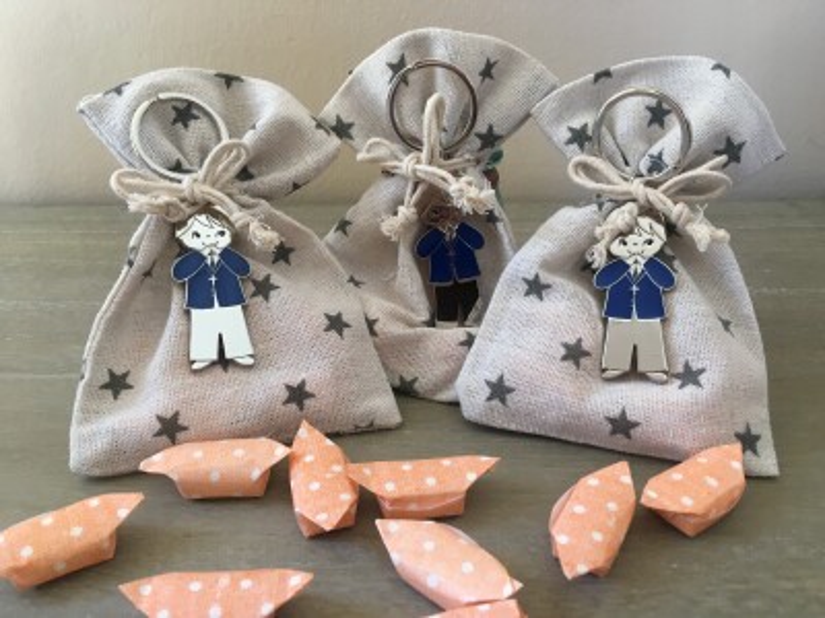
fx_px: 691
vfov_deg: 48.2
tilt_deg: -30.6
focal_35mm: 29
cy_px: 309
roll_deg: +0.0
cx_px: 412
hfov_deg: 61.7
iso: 32
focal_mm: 4.15
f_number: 2.2
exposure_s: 1/33
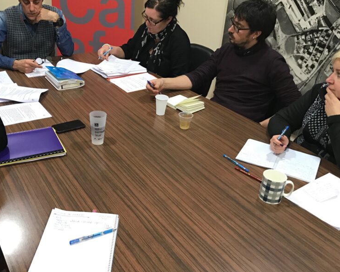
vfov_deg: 39.2
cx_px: 135
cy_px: 131
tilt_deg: -27.7
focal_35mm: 38
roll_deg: -3.8
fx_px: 382
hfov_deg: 47.6
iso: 80
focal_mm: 3.99
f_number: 1.8
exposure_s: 1/17
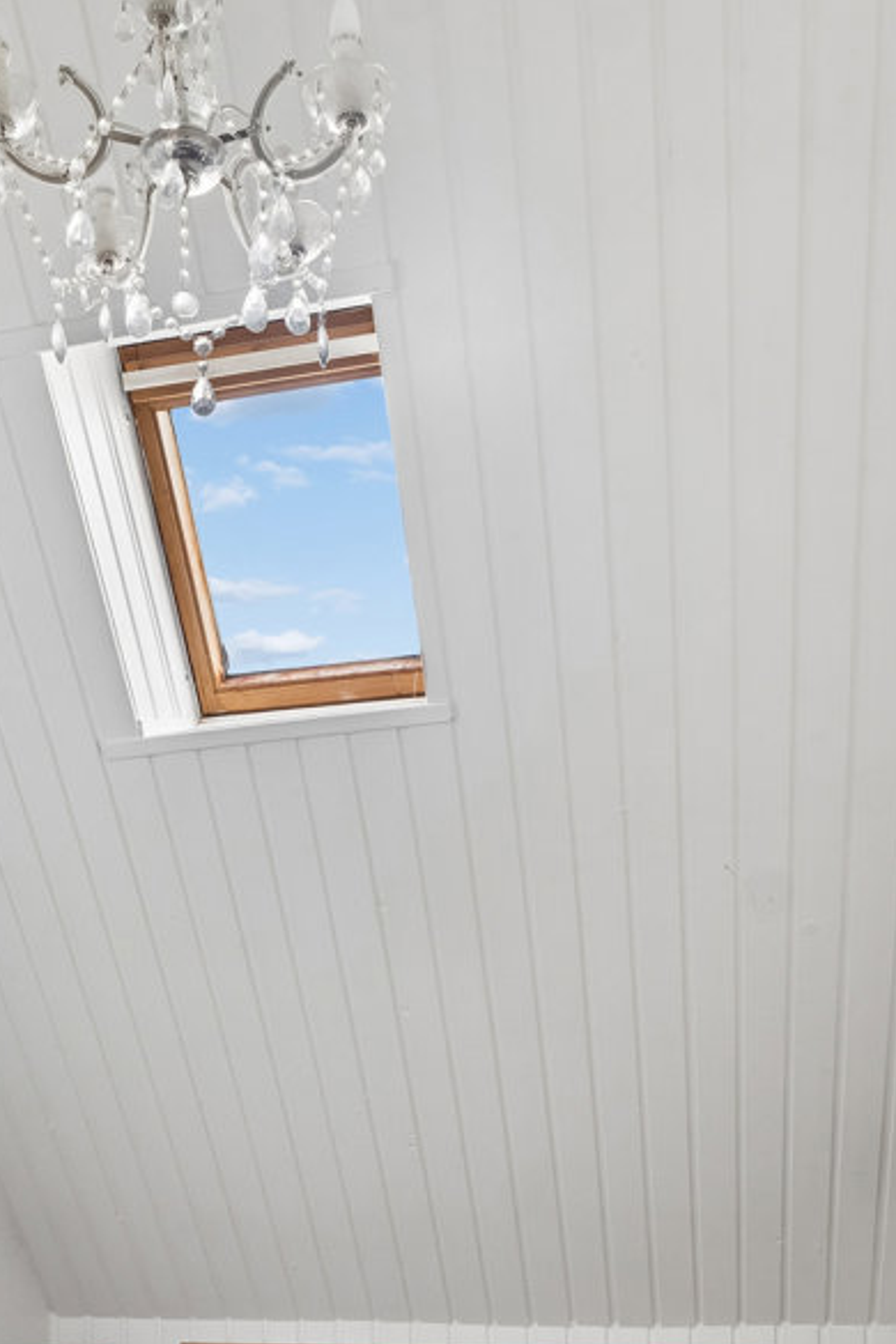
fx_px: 1494
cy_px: 1188
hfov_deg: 33.3
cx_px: 354
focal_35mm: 40
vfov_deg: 44.5
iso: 200
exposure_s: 1/2
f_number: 8
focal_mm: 13
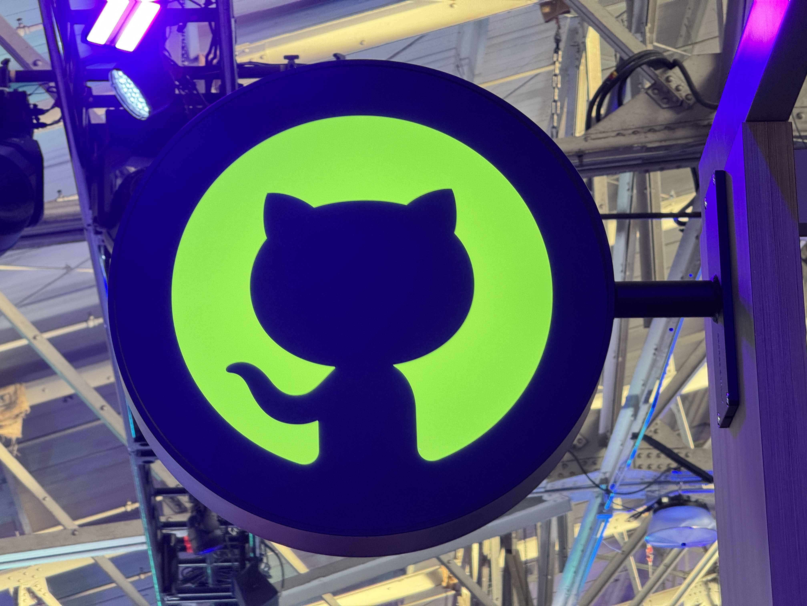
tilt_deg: +19.9
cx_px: 404
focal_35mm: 120
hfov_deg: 16.4
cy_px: 303
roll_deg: +1.8
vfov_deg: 12.3
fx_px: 2798
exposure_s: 1/120
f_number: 2.8
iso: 250
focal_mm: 15.66
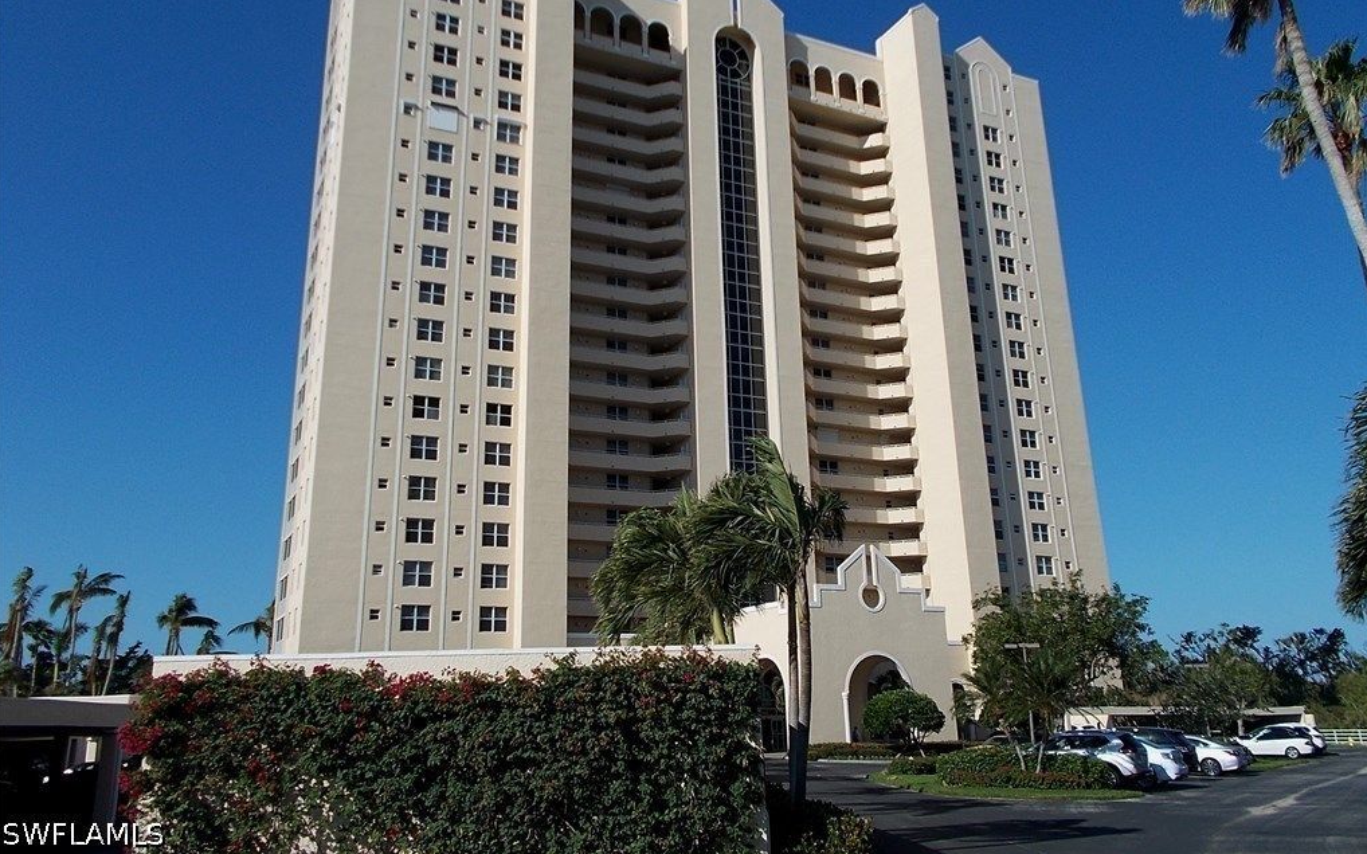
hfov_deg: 59.7
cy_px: 341
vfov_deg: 39.3
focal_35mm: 32
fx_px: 1192
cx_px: 684
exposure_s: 1/200
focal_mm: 5.3
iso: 80
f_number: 8.6
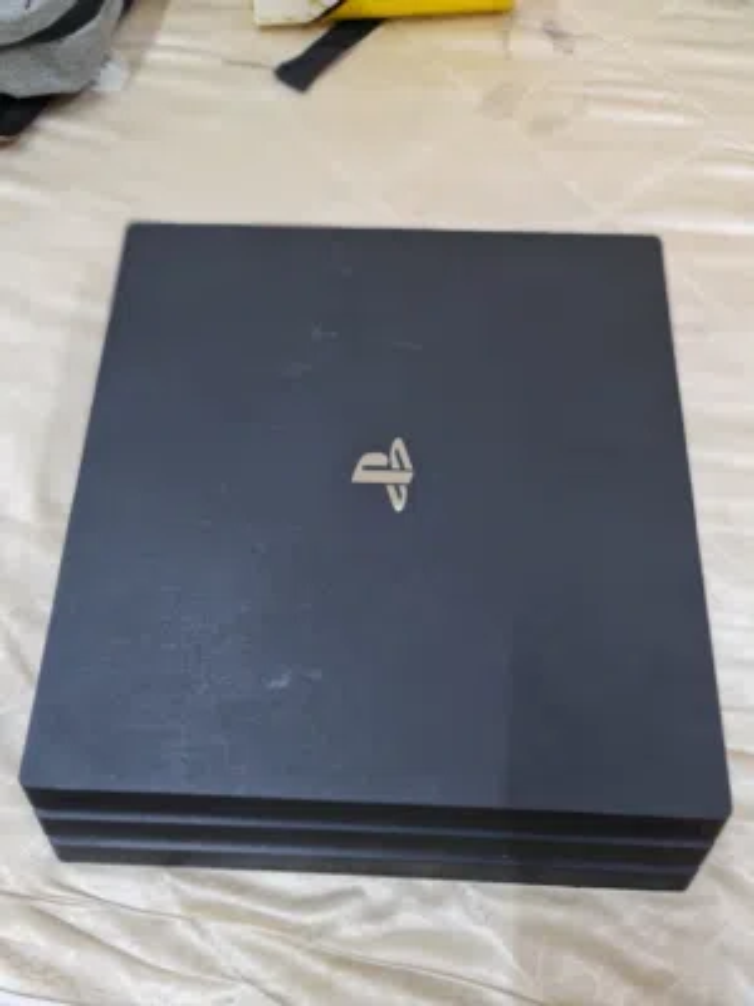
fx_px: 726
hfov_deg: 54.9
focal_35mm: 25
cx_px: 377
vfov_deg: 69.4
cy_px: 503
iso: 500
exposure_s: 1/17
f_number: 1.8
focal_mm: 7
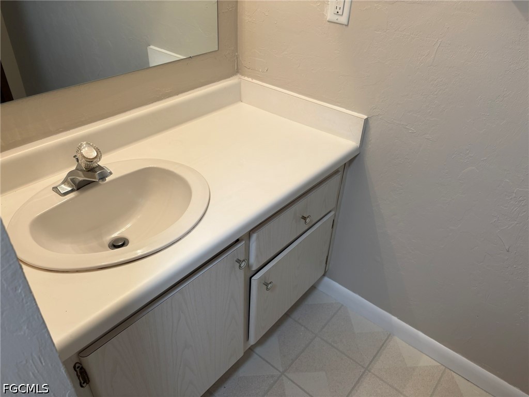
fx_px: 397
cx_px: 264
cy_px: 198
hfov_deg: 67.3
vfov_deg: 53.1
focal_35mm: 26
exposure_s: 1/60
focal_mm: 5.96
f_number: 1.6
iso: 80
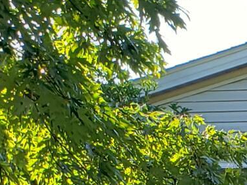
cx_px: 383
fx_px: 1478
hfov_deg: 9.3
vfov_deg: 6.8
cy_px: 459
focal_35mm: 207
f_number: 2.4
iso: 50
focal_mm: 4.3
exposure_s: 1/218
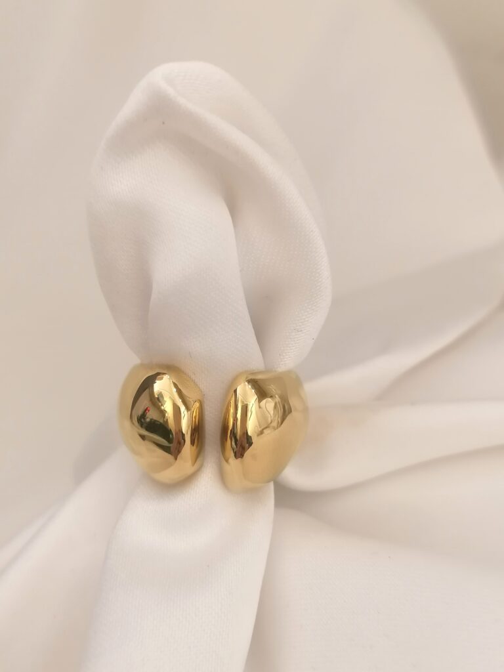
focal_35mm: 38
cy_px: 336
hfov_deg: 37.7
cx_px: 252
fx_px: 738
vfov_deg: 49.0
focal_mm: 4.75
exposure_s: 1/50
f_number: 1.8
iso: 160
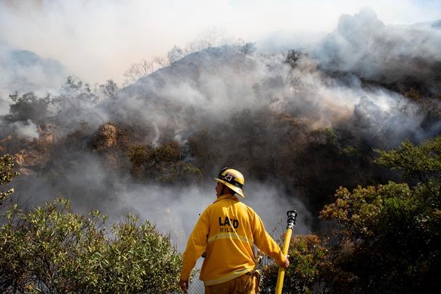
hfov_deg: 73.8
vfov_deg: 53.1
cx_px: 220
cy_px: 147
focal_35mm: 24
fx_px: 294
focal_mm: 24
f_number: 5
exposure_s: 1/250
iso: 80
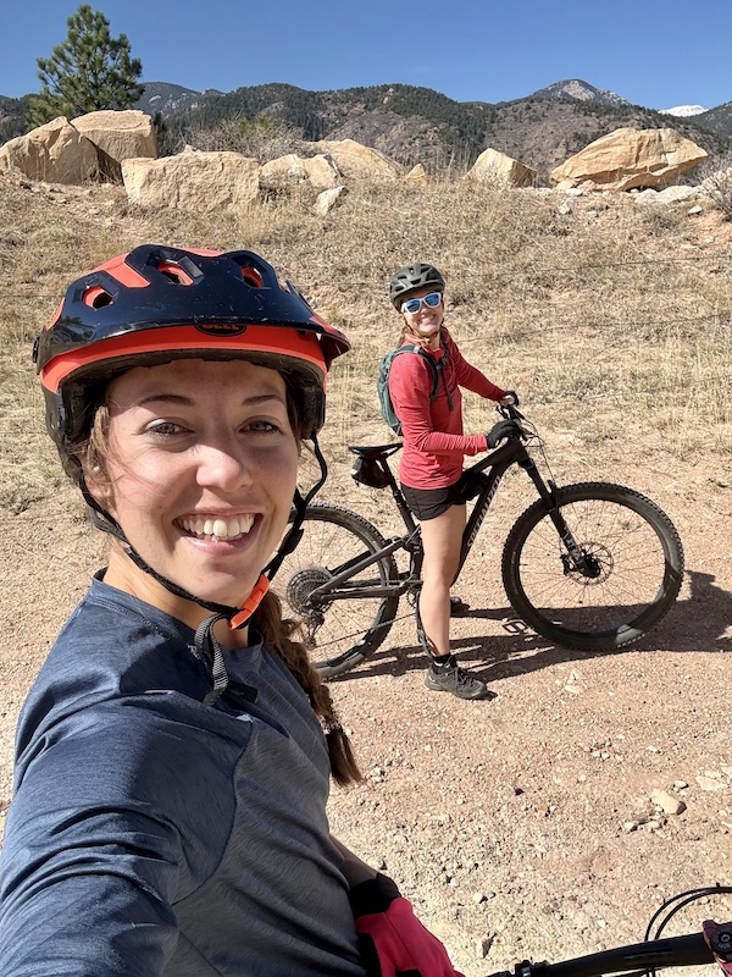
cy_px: 488
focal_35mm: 30
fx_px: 846
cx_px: 366
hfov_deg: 46.8
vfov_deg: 60.0
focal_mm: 2.69
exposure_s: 1/1316
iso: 25
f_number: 1.9
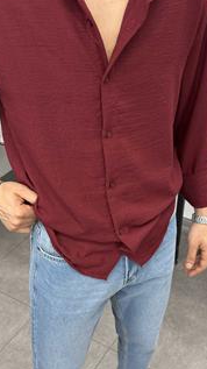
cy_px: 236
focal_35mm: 44
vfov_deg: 45.9
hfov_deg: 27.1
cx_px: 94
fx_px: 430
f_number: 1.78
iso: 160
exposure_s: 1/50
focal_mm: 6.76
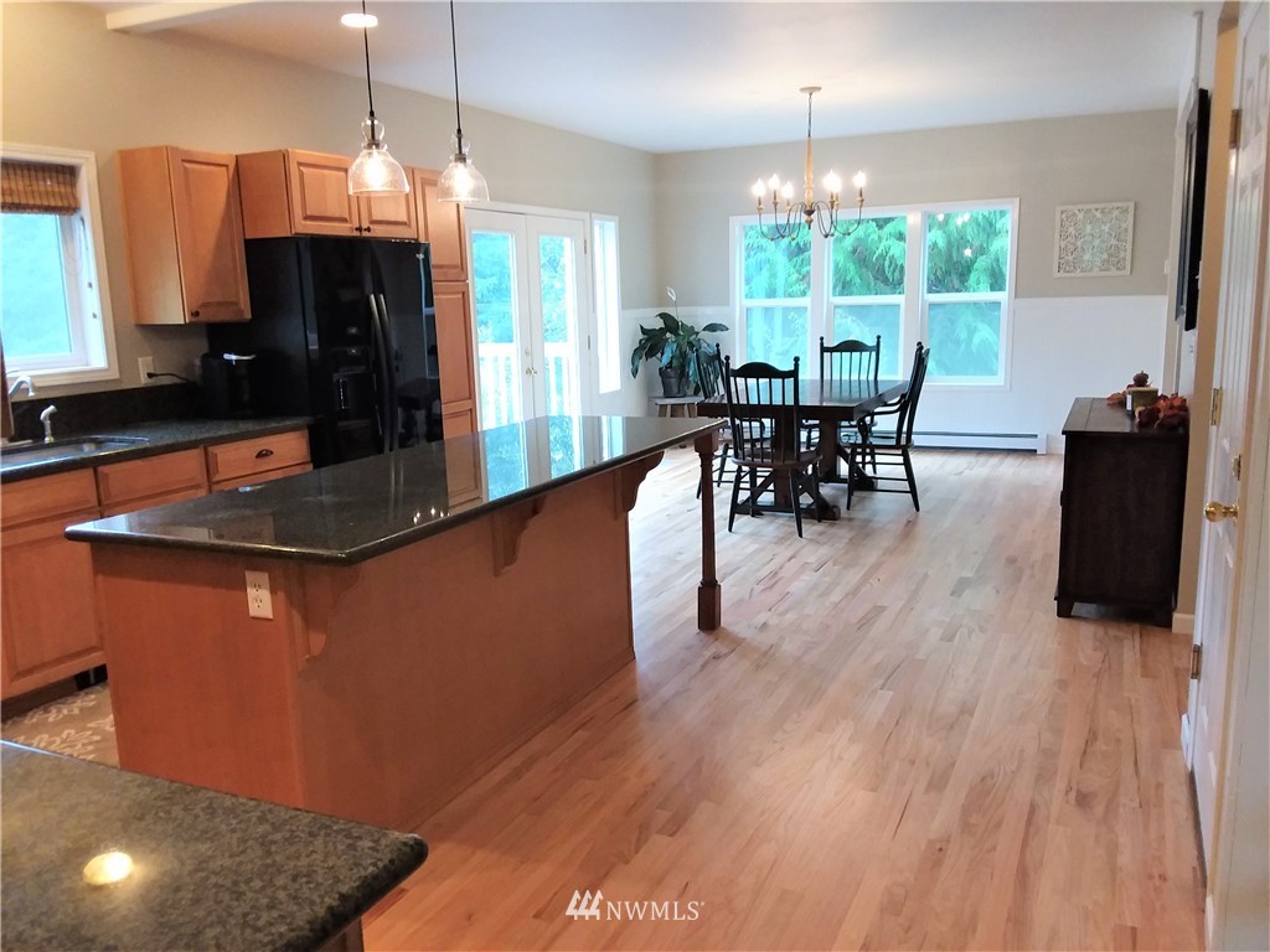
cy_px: 476
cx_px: 635
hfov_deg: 65.3
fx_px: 991
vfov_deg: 51.4
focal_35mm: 27
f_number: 1.9
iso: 100
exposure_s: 1/30
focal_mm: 2.91
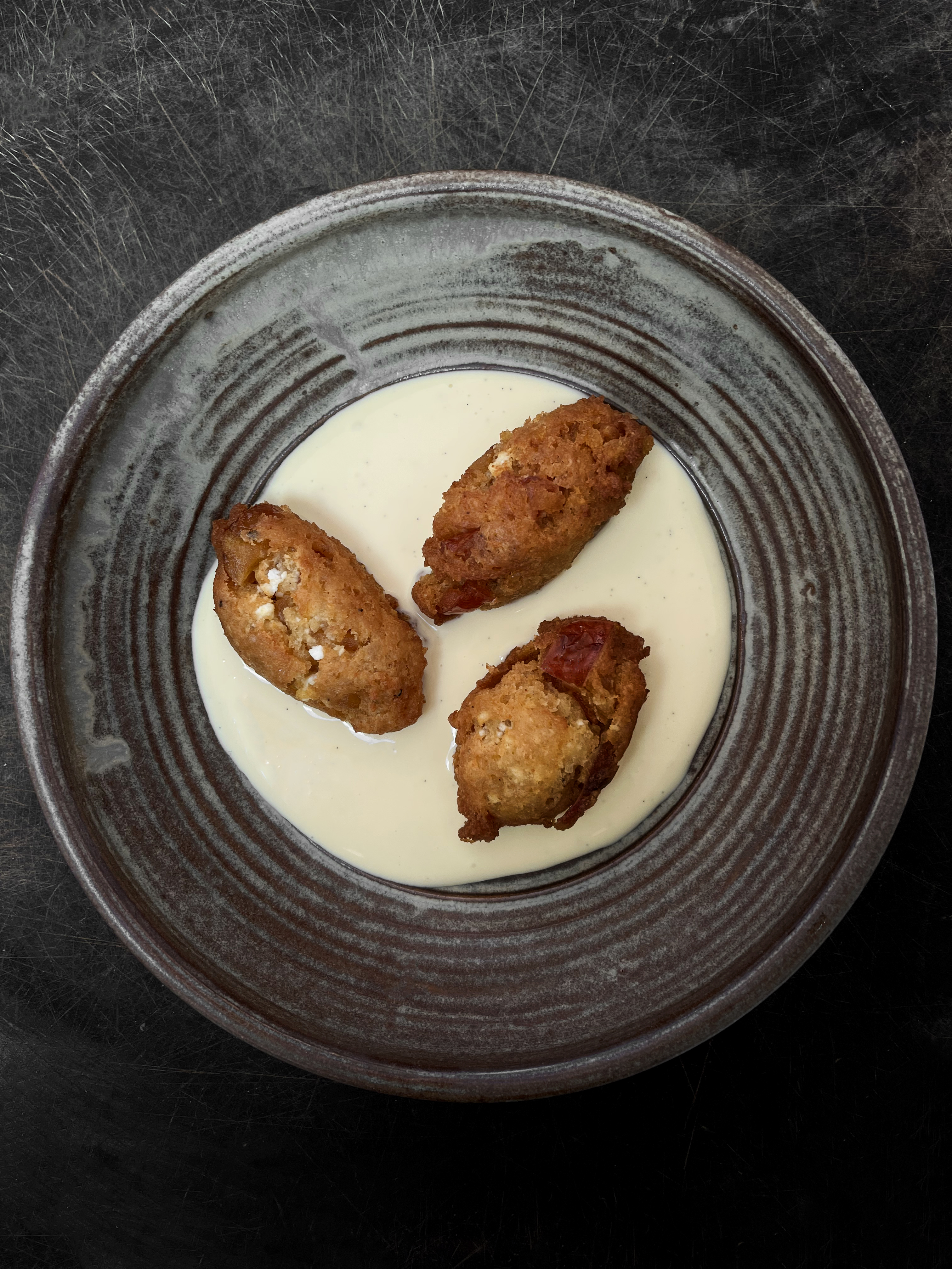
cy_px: 634
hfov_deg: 53.1
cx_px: 476
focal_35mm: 26
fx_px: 953
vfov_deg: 67.3
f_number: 1.6
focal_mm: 5.1
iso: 40
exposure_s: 1/122
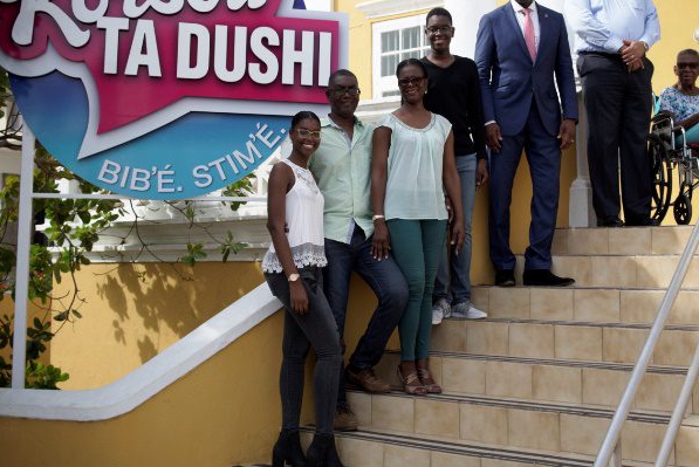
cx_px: 400
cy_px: 178
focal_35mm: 45
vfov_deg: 29.8
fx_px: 874
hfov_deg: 43.5
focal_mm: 35
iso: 100
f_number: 5.6
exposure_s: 1/320
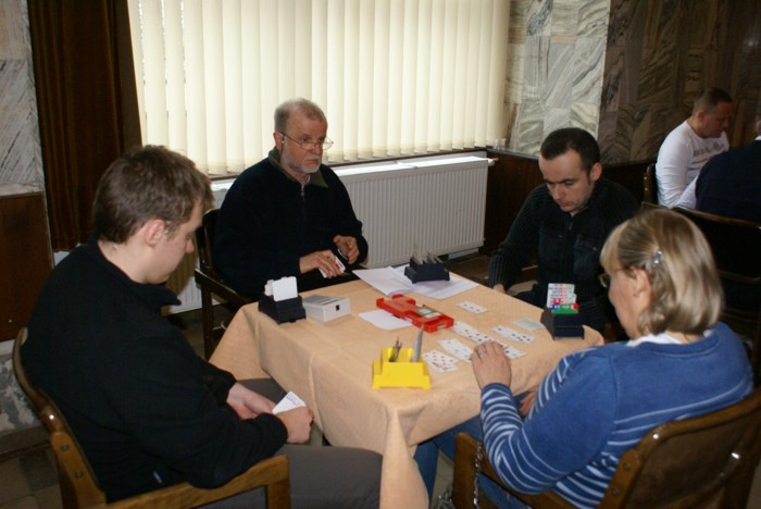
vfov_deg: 43.7
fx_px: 635
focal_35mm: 30
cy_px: 254
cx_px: 380
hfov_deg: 61.9
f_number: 4
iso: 800
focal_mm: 20
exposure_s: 1/60
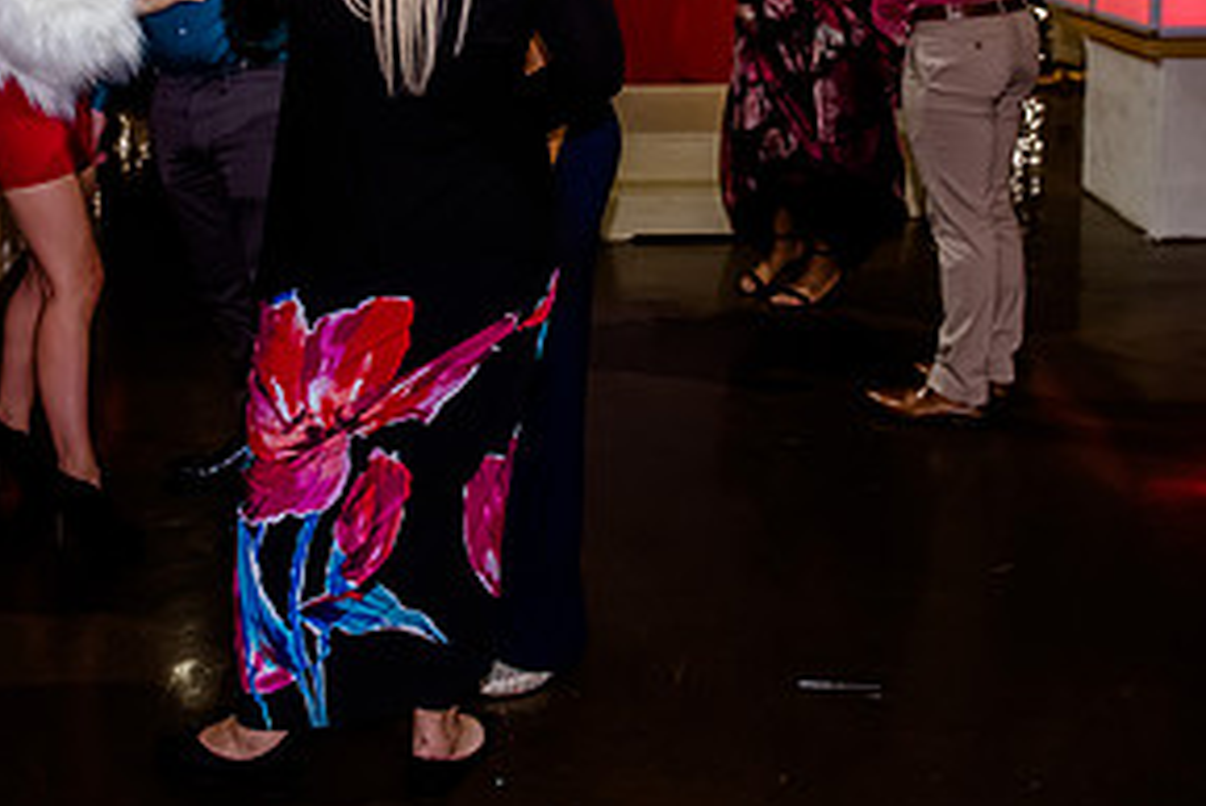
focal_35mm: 52
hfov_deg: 38.1
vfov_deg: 25.2
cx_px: 527
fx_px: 1743
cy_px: 70
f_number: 2.8
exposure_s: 1/100
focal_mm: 24
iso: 1000
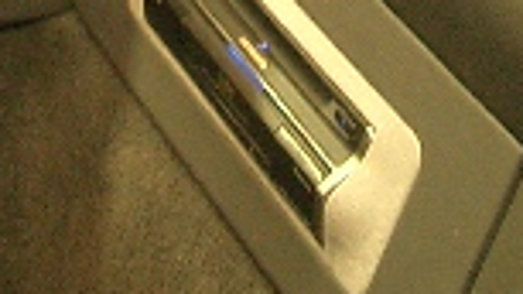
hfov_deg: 13.5
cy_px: -462
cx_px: 297
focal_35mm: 159
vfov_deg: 7.1
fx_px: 2205
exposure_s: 1/20
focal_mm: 5.8
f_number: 2.6
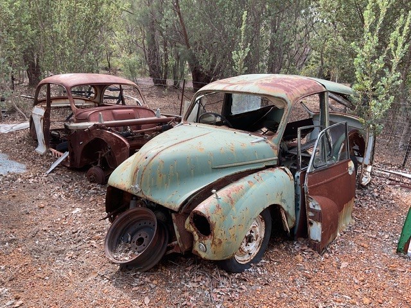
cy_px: 154
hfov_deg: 61.7
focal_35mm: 29
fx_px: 344
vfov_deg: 48.2
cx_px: 206
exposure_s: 1/204
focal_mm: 3
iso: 16
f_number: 1.8
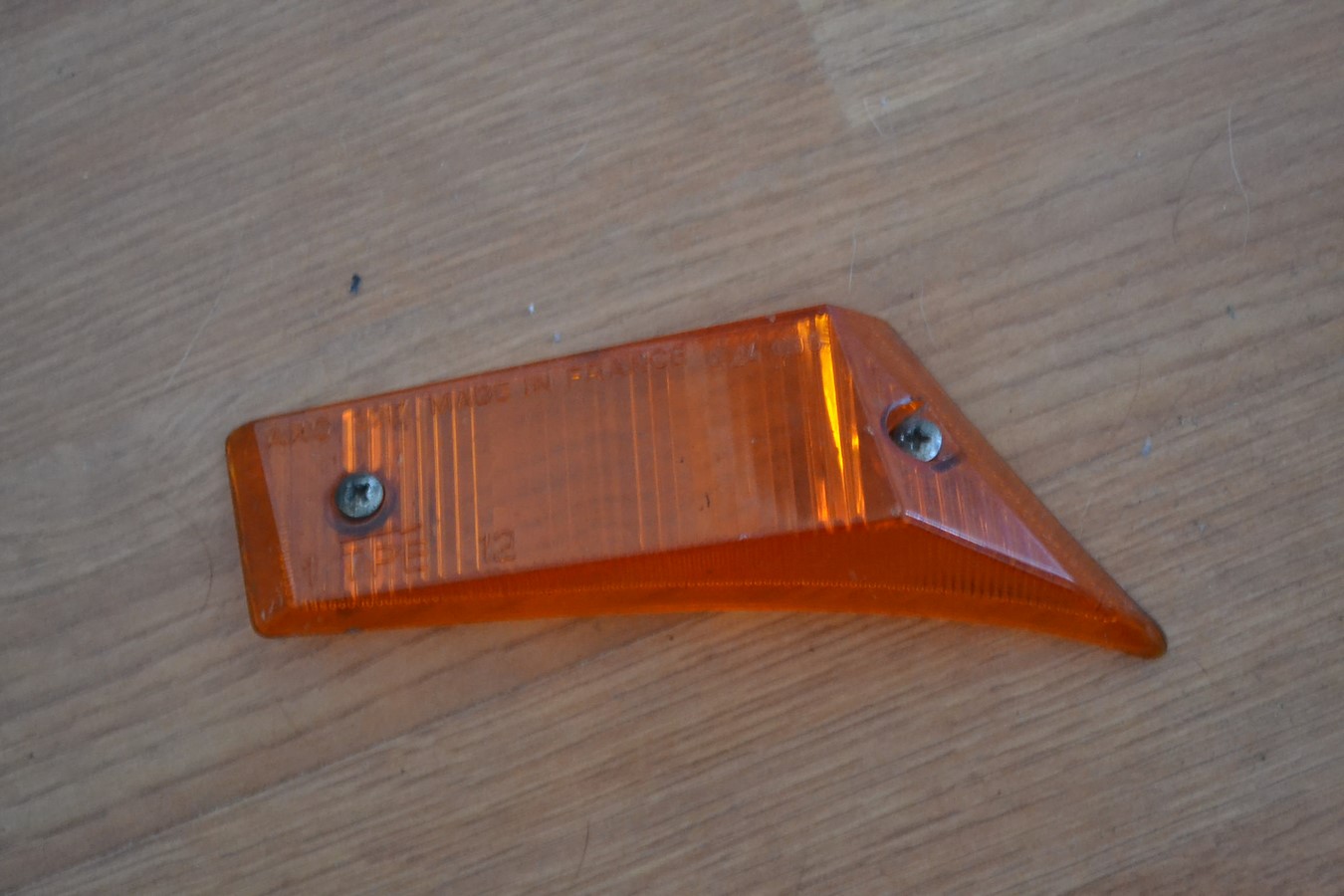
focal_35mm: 72
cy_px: 448
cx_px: 672
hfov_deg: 28.1
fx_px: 2688
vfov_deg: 18.9
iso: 3200
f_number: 5.3
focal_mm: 48
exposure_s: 1/13
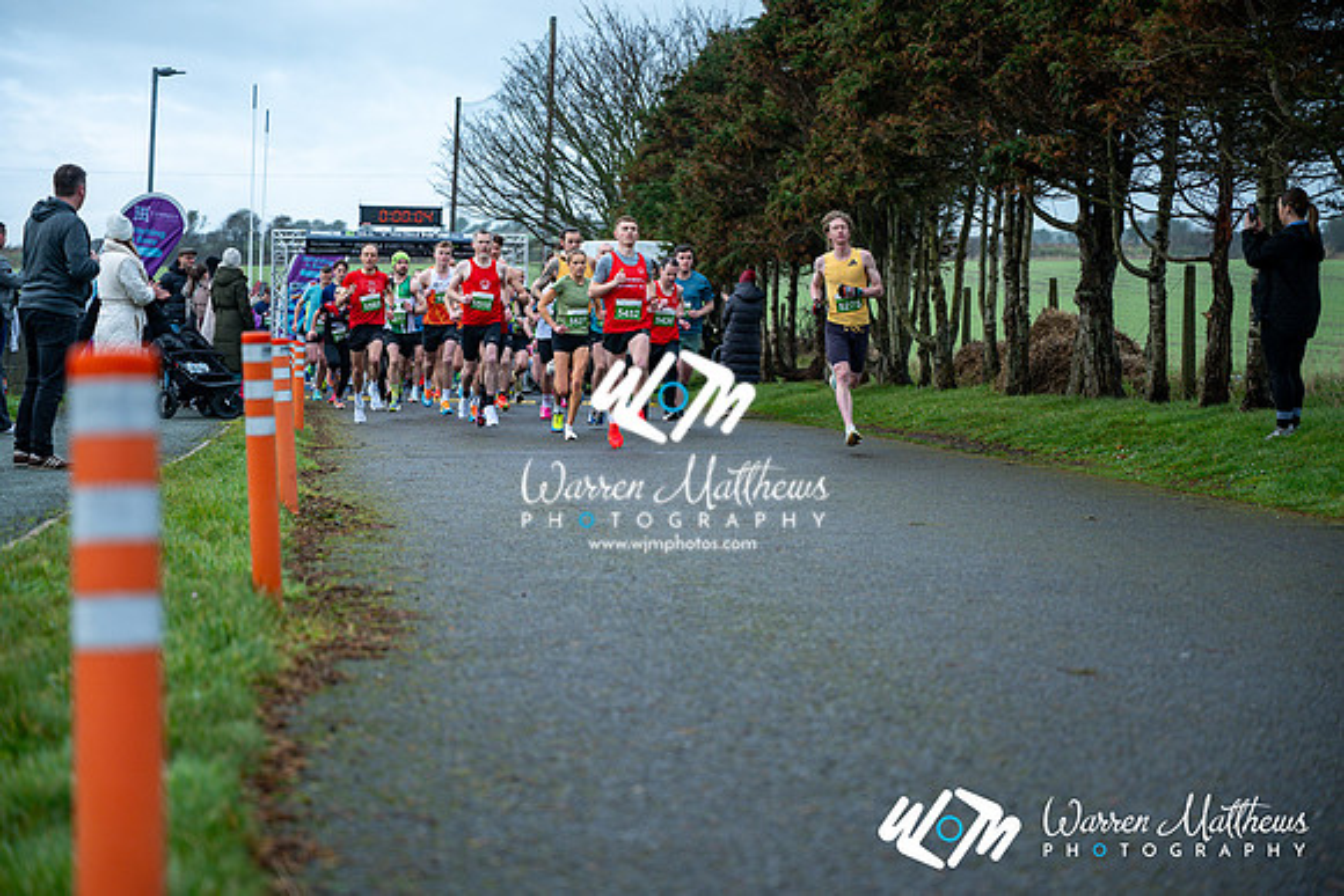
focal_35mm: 70
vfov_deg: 19.5
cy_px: 448
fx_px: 2614
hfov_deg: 28.8
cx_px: 672
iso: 280
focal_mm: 70
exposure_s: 1/1250
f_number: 2.8
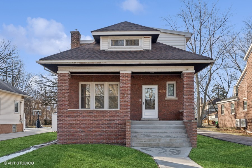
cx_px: 126
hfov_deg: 55.8
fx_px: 238
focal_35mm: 34
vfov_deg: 38.9
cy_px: 84
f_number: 8
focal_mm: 34
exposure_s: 1/200
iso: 320
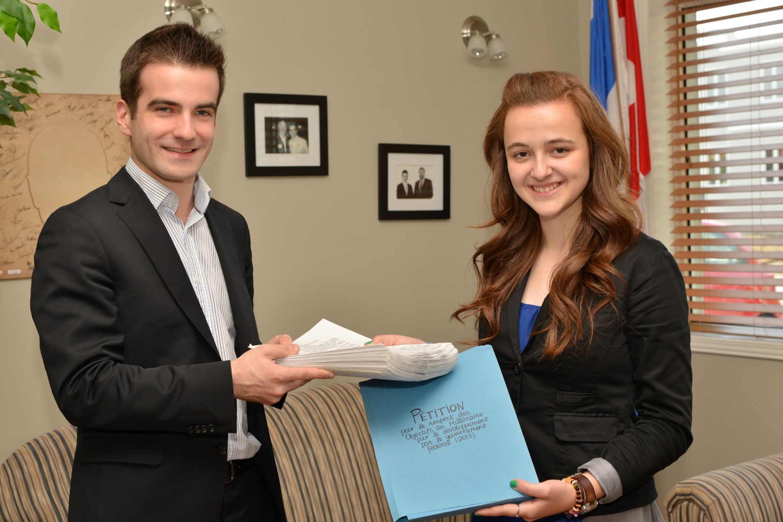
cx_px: 392
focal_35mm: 52
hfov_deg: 38.2
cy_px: 261
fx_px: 1131
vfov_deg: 26.0
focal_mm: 52
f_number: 6.3
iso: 400
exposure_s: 1/200
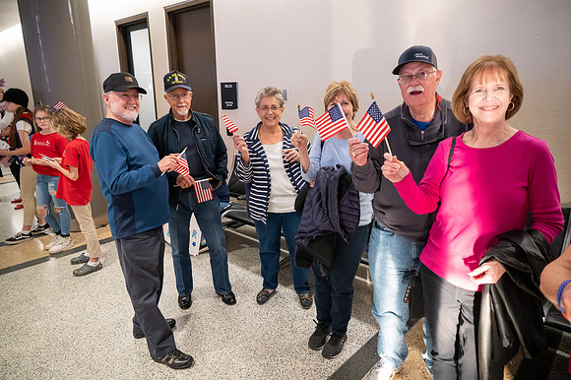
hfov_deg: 73.8
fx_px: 380
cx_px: 286
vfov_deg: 53.1
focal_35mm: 24
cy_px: 190
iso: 8000
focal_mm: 24
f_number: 4
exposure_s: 1/200
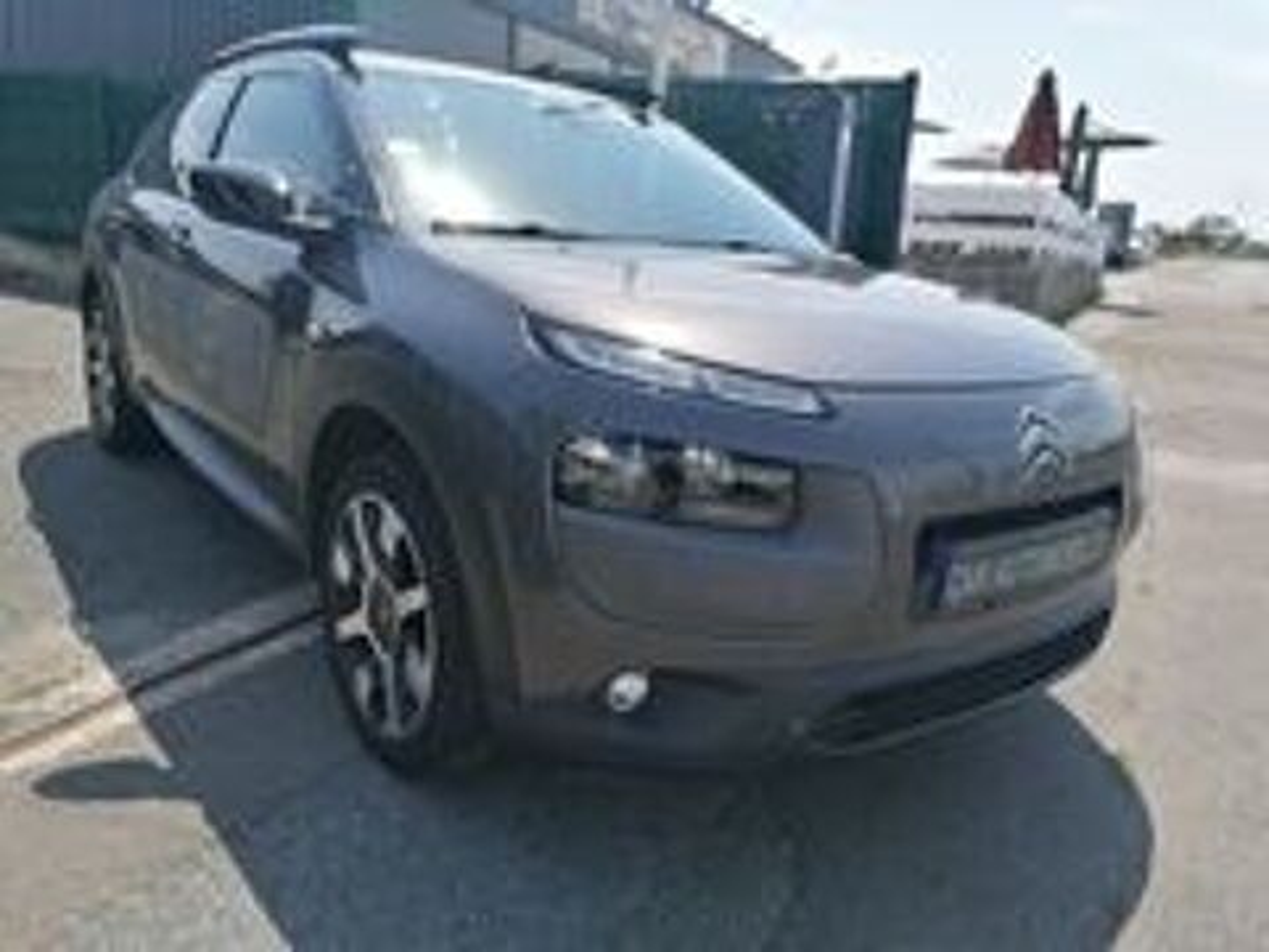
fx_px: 990
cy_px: 476
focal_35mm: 27
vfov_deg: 51.4
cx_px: 634
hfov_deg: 65.3
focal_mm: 4.75
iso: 50
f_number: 1.8
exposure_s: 1/1447
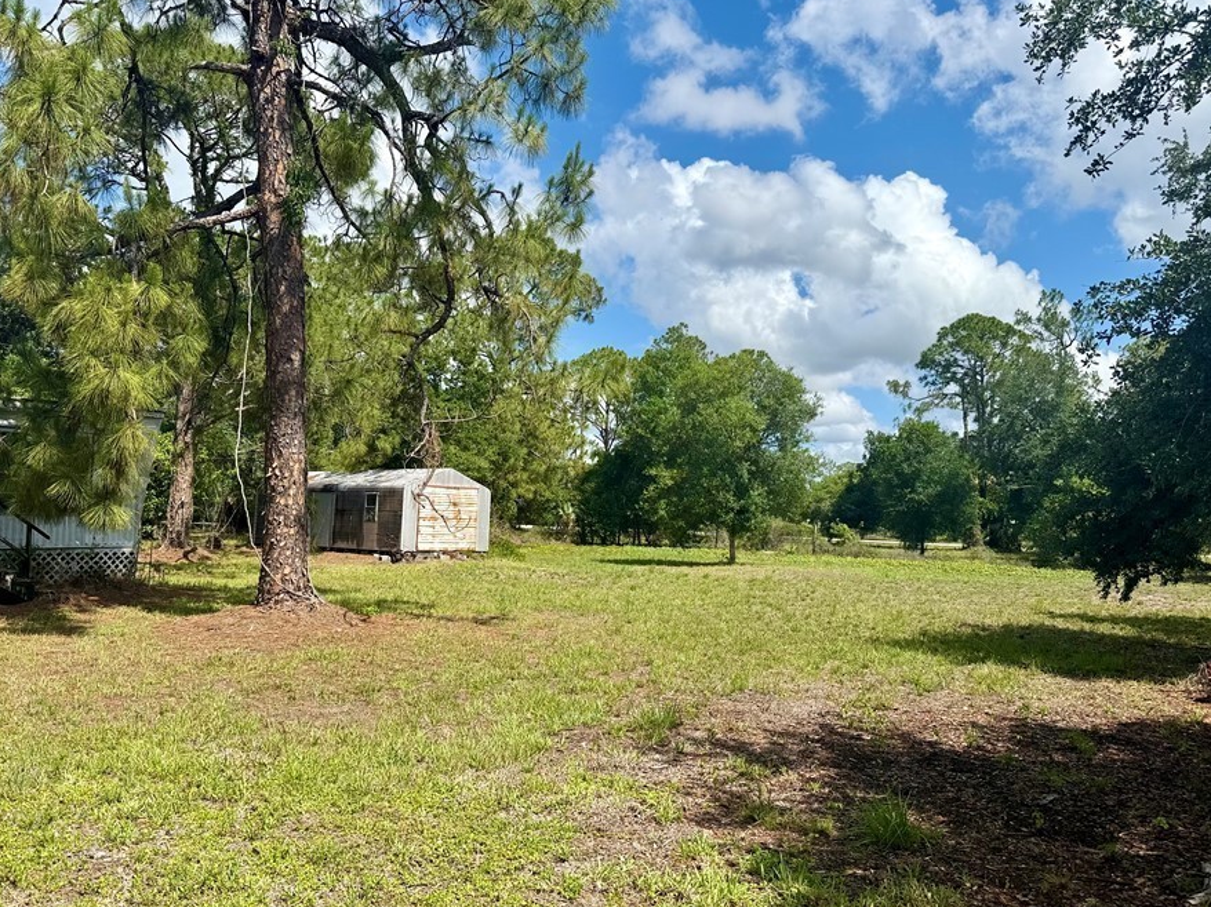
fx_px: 979
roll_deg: -3.0
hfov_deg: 63.5
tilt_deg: +4.0
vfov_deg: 49.7
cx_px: 617
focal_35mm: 28
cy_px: 463
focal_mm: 6.76
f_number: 1.78
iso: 80
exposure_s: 1/4975
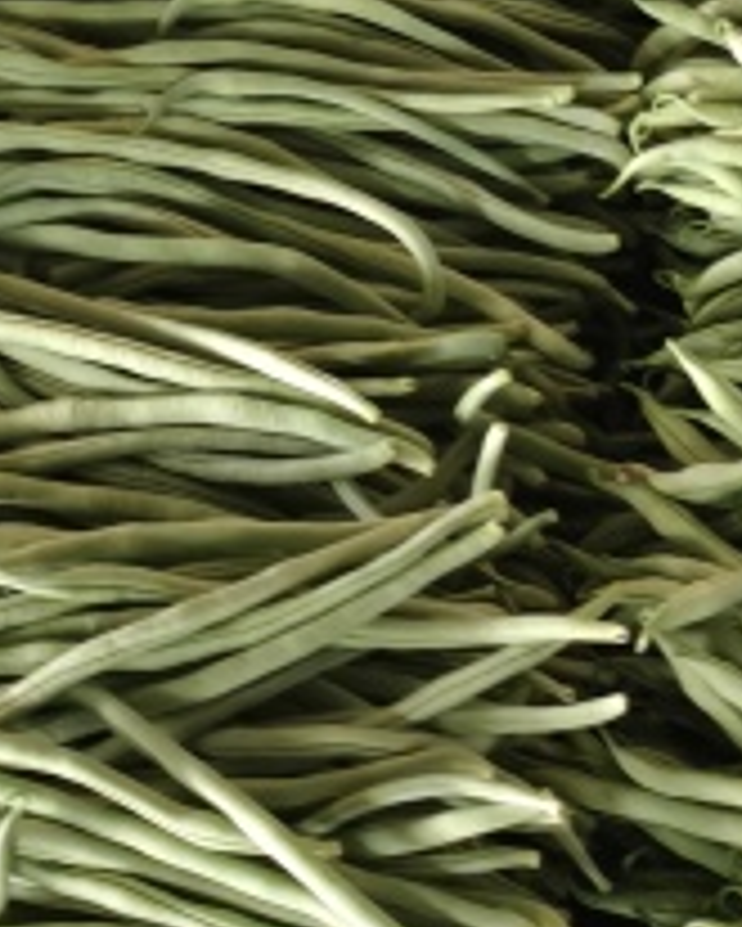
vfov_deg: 15.9
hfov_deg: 13.3
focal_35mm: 116
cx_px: 261
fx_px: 3182
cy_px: -205
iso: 674
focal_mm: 5.6
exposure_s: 1/100
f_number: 1.57
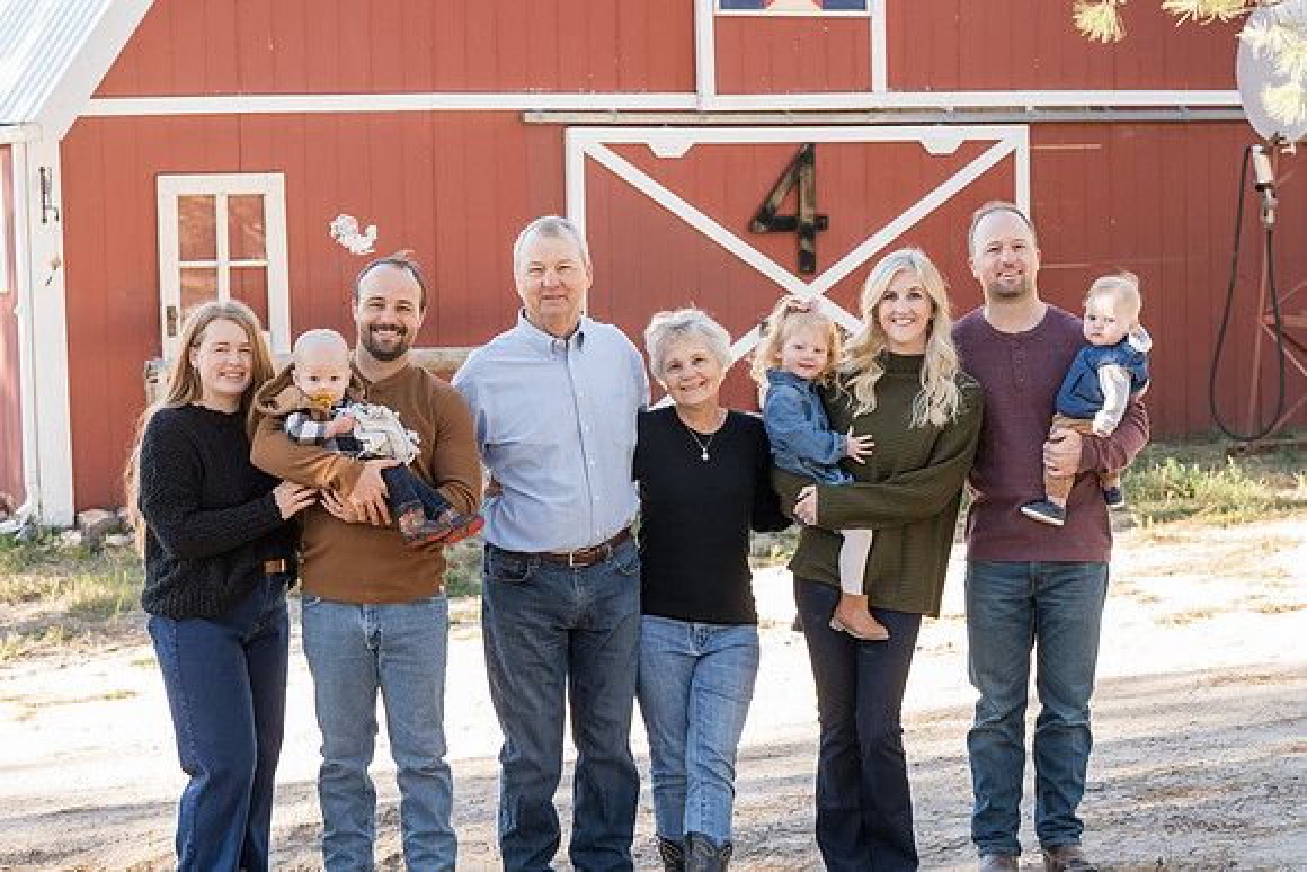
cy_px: 436
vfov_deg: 16.9
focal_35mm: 81
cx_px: 654
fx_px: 2941
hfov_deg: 25.1
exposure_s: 1/320
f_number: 6.3
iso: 1600
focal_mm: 81
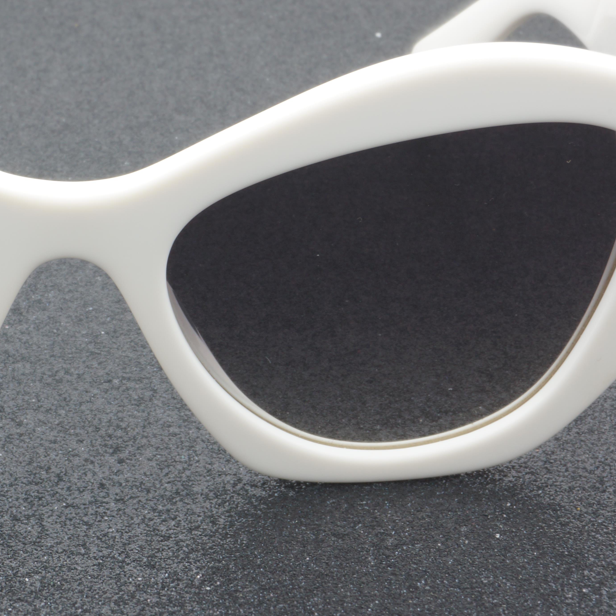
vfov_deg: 15.7
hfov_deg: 15.5
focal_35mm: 111
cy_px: 263
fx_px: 2235
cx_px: 76
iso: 100
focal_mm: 40
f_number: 32
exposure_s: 1.3
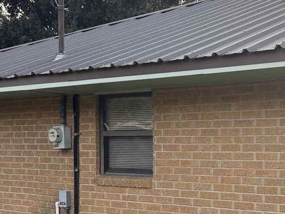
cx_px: 266
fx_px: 601
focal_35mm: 73
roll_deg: -0.5
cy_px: 167
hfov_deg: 25.7
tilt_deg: +0.4
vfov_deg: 20.0
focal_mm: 6.76
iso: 100
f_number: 1.78
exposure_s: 1/757
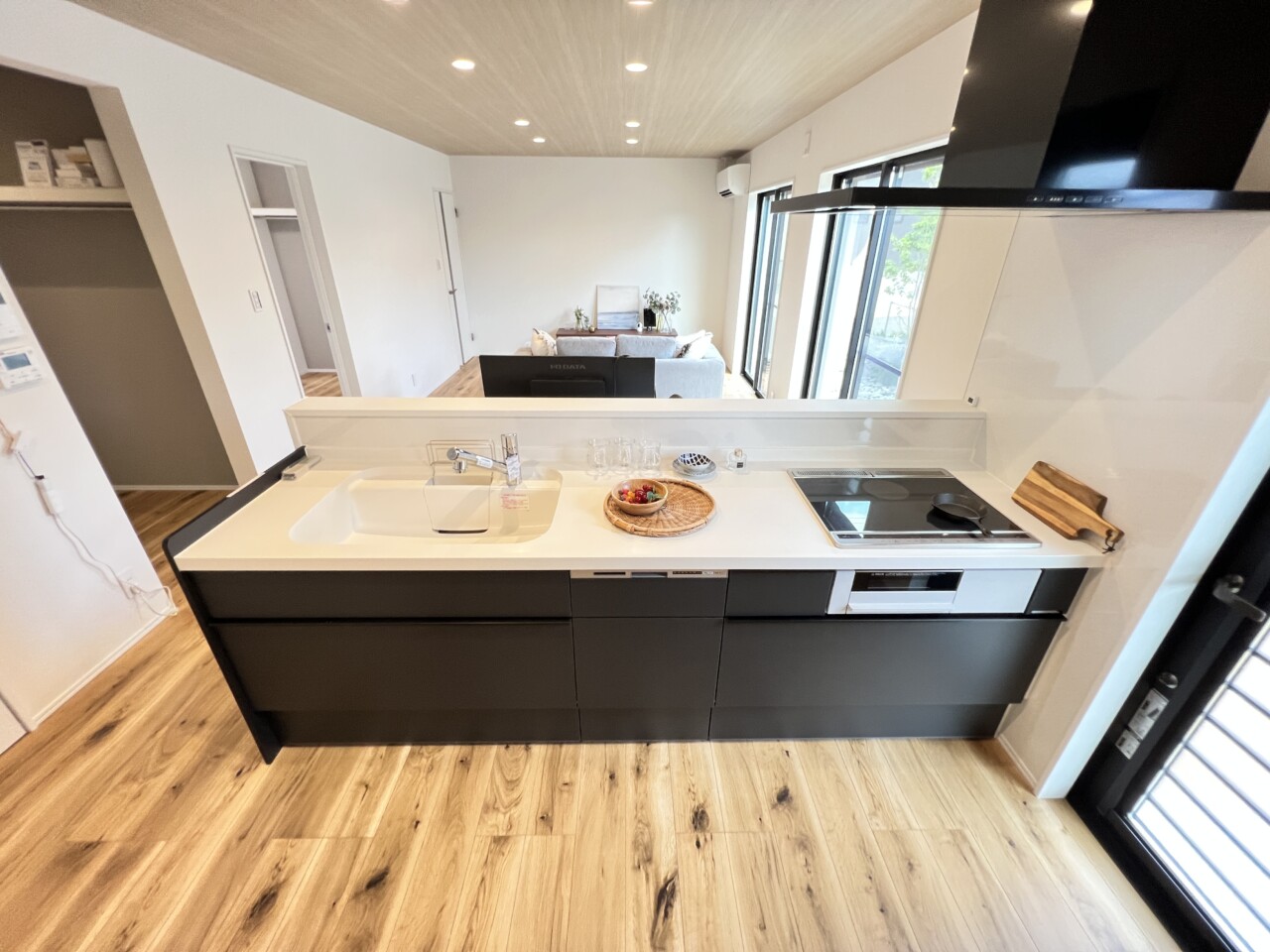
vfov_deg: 89.9
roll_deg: -0.6
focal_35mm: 13
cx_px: 635
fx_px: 477
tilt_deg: -26.9
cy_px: 476
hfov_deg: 106.2
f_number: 1.8
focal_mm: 1.57
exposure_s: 1/60
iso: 200
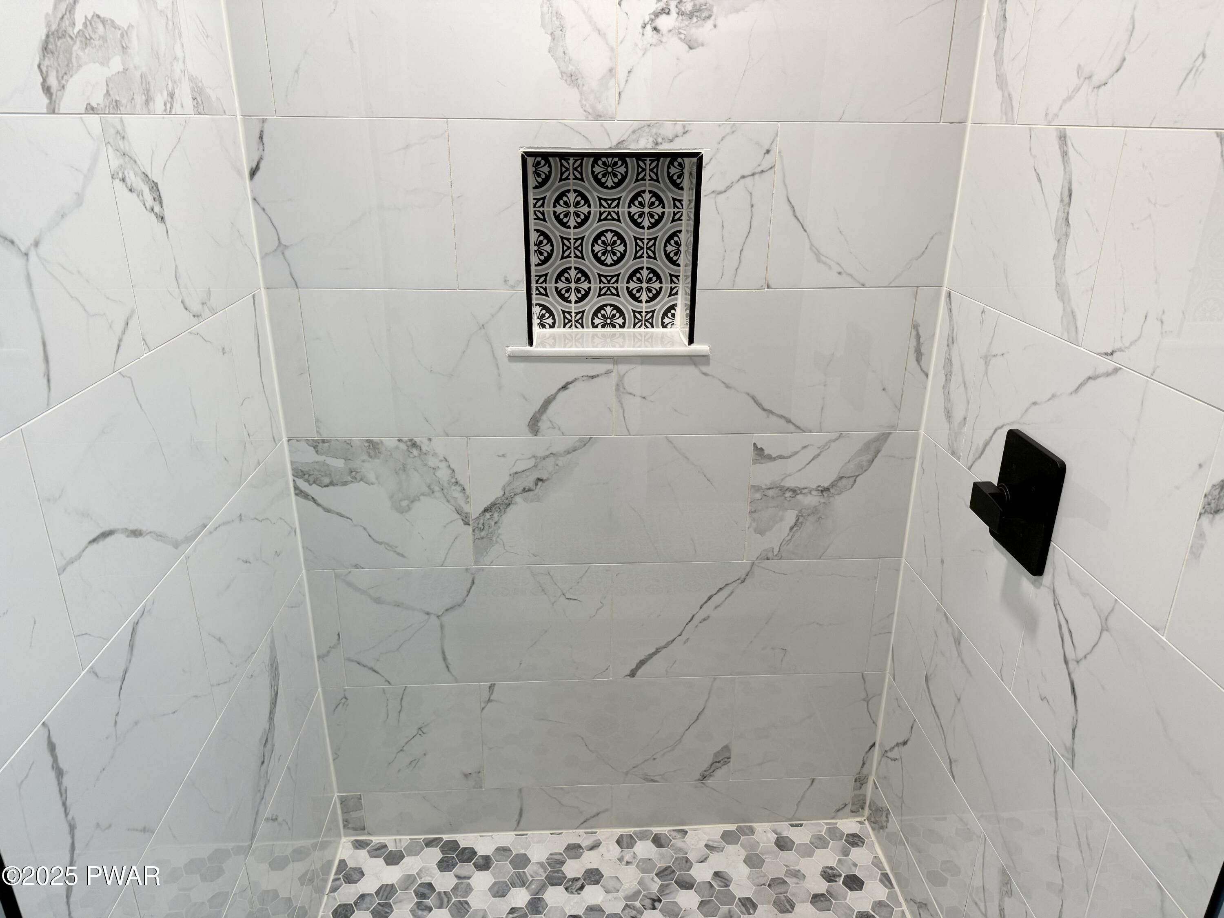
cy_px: 459
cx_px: 612
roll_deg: -0.8
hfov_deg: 71.6
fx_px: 849
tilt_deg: -20.7
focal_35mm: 24
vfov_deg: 56.8
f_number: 1.78
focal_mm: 6.76
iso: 125
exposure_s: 1/120
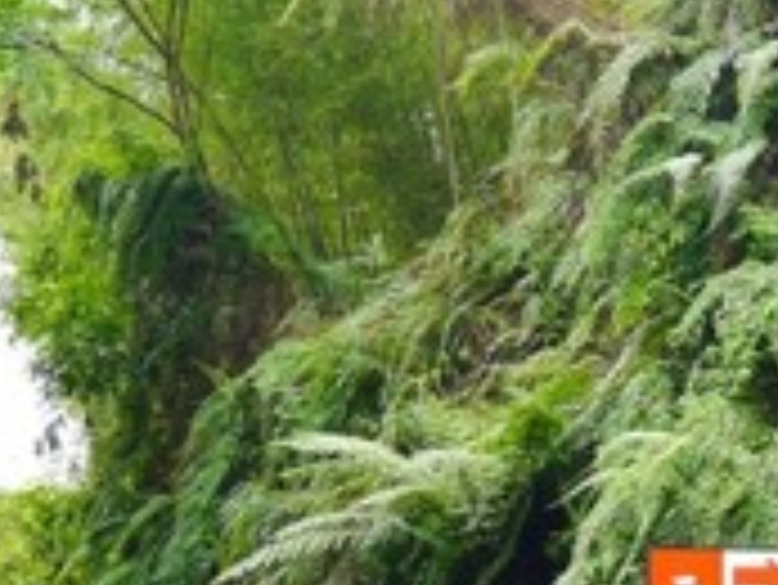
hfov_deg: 17.0
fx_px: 2496
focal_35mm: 111
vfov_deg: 13.3
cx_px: 922
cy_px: 400
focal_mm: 16
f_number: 3.6
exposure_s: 1/100
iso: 160
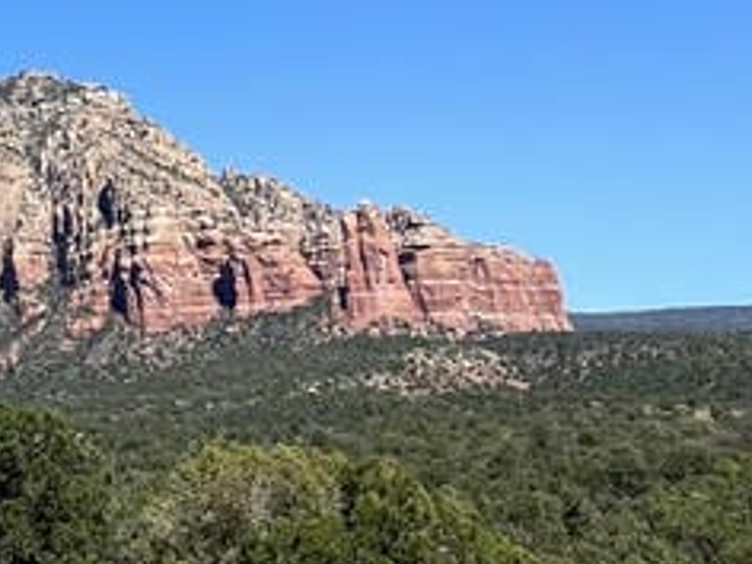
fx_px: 2868
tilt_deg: +16.4
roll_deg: +3.2
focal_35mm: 132
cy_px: -198
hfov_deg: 12.1
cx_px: -1023
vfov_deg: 10.9
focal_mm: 5.7
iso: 50
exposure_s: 1/3831
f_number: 1.5
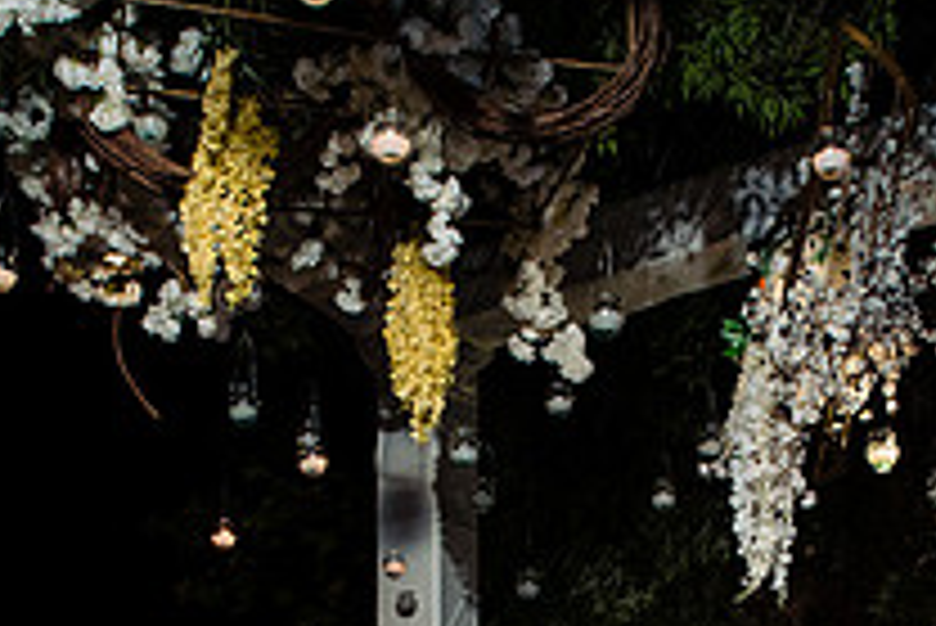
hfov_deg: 28.4
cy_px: 859
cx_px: 520
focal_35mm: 71
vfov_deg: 17.7
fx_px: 1847
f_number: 6.3
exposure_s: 1/160
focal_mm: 24
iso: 1600
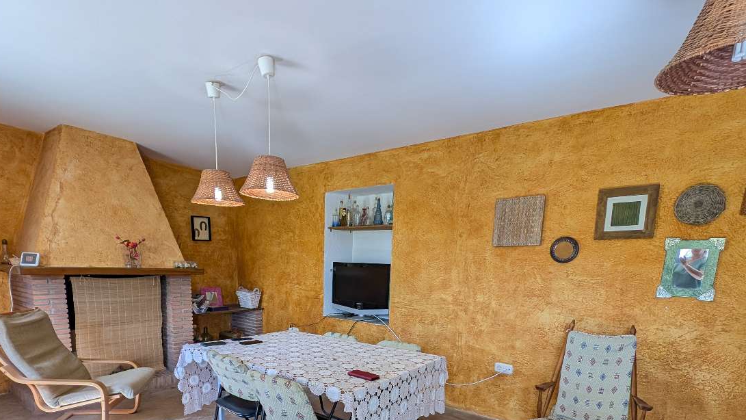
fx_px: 356
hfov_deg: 92.6
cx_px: 362
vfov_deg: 56.9
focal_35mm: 18
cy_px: 331
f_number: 1.95
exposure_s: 1/100
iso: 83
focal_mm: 2.23
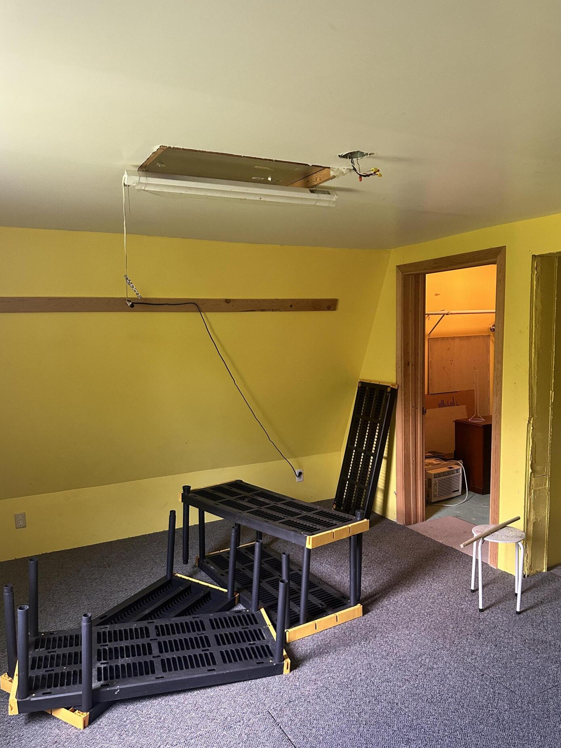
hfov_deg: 53.0
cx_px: 297
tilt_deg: -7.0
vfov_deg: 67.2
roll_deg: +0.5
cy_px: 402
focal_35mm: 26
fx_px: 562
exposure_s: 1/60
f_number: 1.78
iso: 400
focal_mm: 6.86
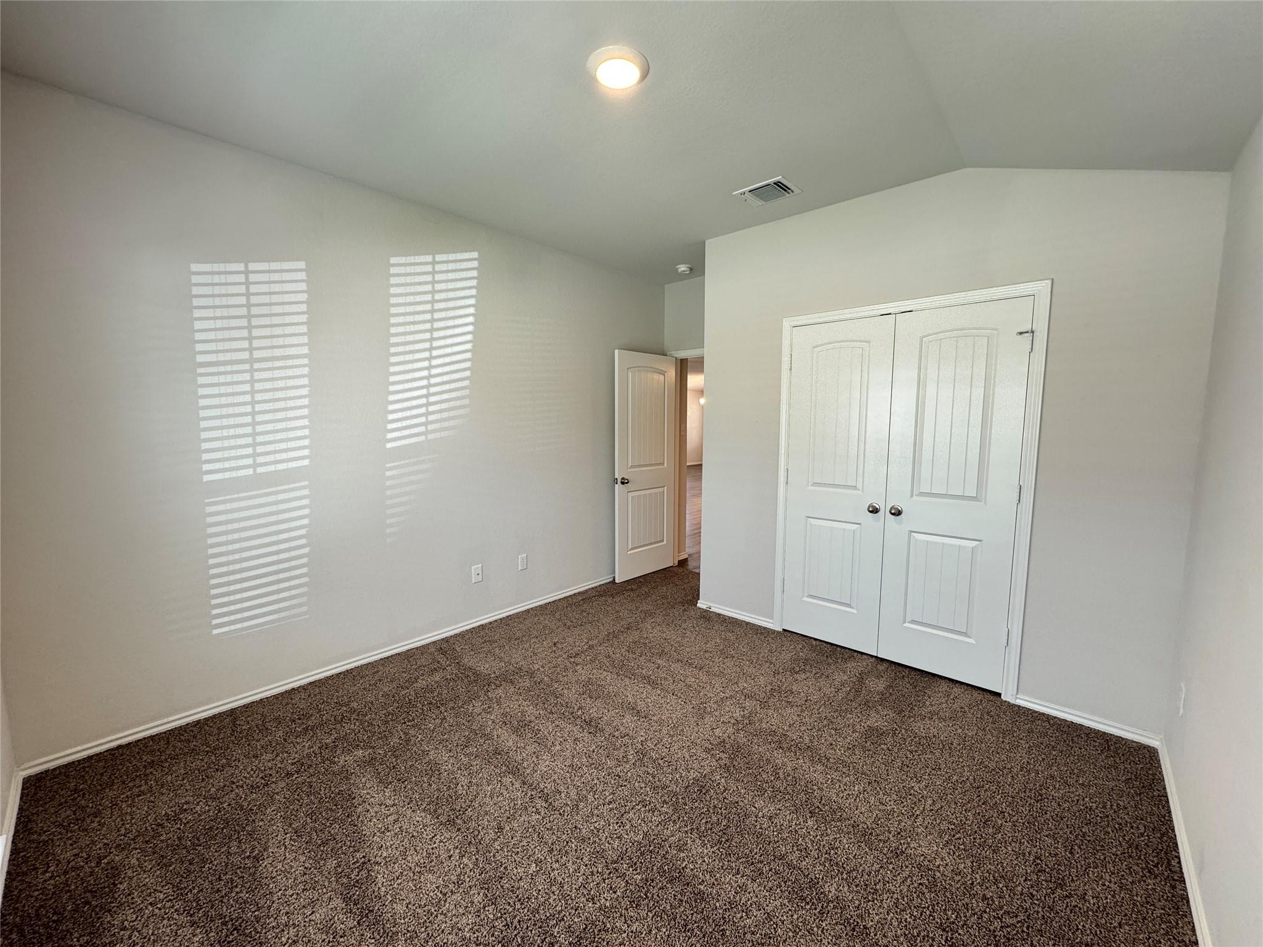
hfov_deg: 102.1
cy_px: 474
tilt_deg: -7.1
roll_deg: -0.5
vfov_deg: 85.7
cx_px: 632
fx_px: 511
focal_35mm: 14
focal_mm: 2.22
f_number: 2.2
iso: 200
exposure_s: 1/60
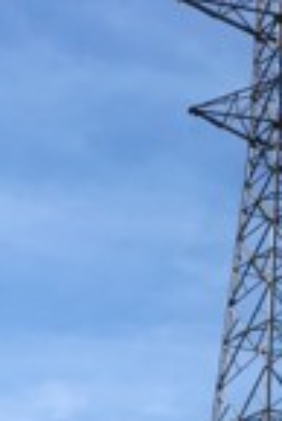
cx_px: 291
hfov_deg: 8.2
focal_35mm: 166
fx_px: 1946
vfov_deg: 12.3
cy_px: 360
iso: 25
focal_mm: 4.15
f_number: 2.2
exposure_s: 1/1637
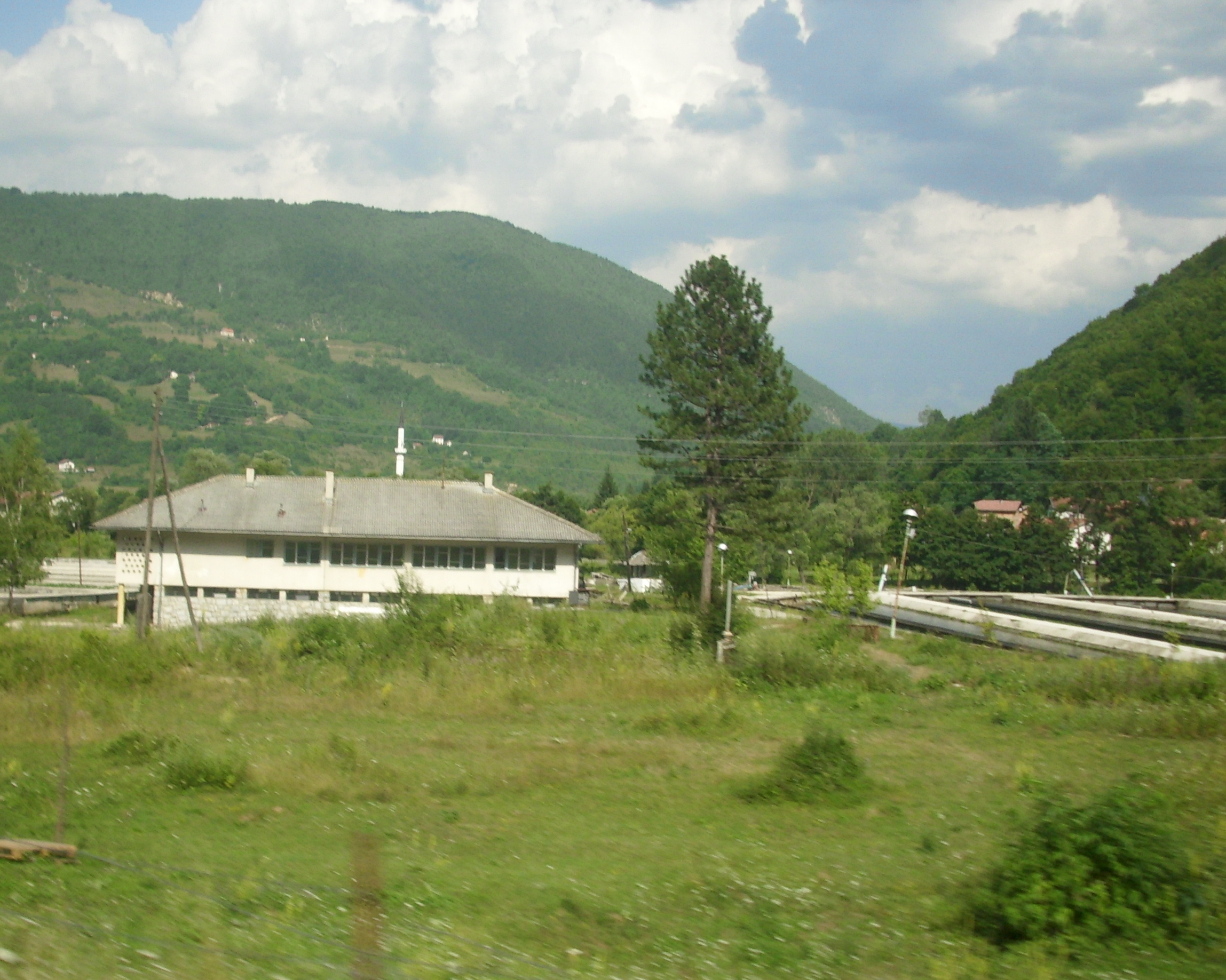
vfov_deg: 34.9
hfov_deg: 42.6
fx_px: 1560
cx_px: 476
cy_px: 502
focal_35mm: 43
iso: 50
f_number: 5.6
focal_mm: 6.2
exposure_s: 1/148
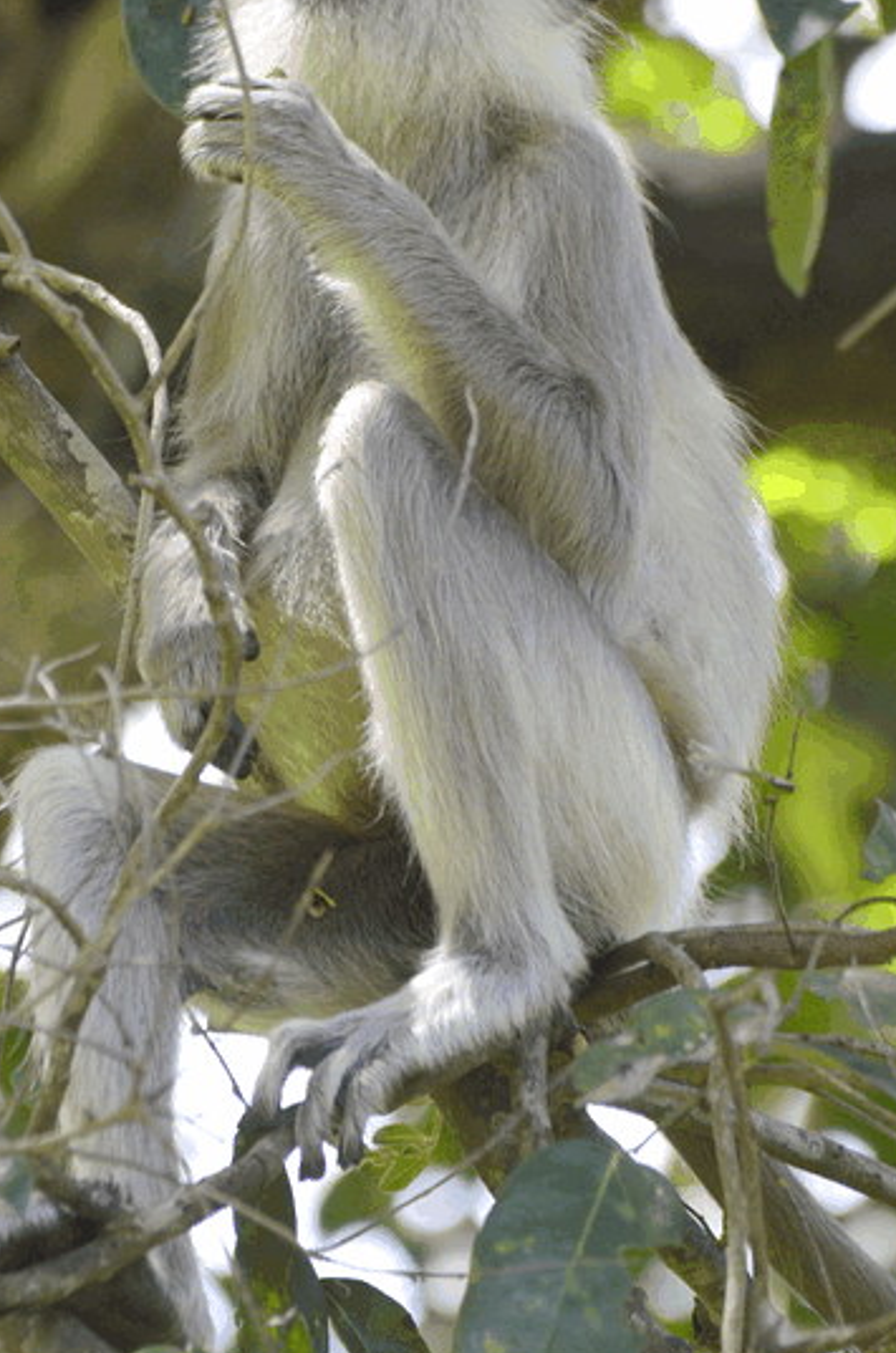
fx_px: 47213
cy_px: 323
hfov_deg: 1.1
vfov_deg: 1.6
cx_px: 348
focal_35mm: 1259
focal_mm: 500
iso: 720
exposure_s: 1/250
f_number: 6.3
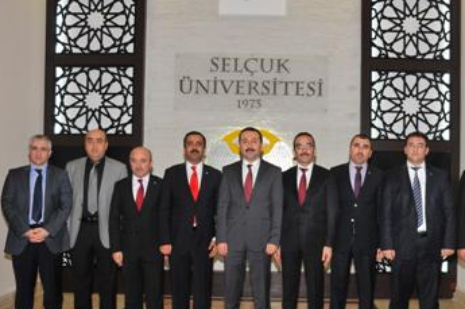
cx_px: 282
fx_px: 503
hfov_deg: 49.3
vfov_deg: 34.0
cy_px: 192
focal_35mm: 39
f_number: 4.5
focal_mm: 20
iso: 500
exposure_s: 1/60
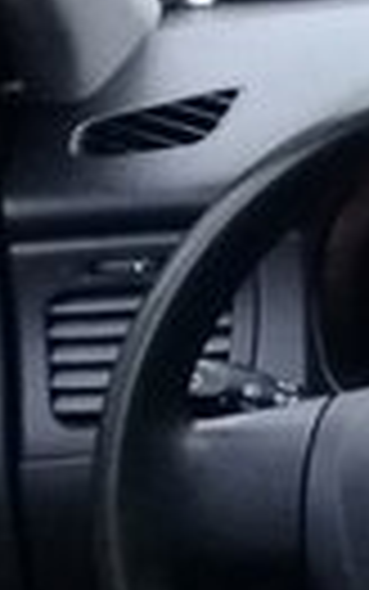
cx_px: 1251
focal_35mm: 166
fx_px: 2668
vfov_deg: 12.6
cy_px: 394
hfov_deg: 6.8
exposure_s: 1/33
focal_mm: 3.3
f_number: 2.2
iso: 200
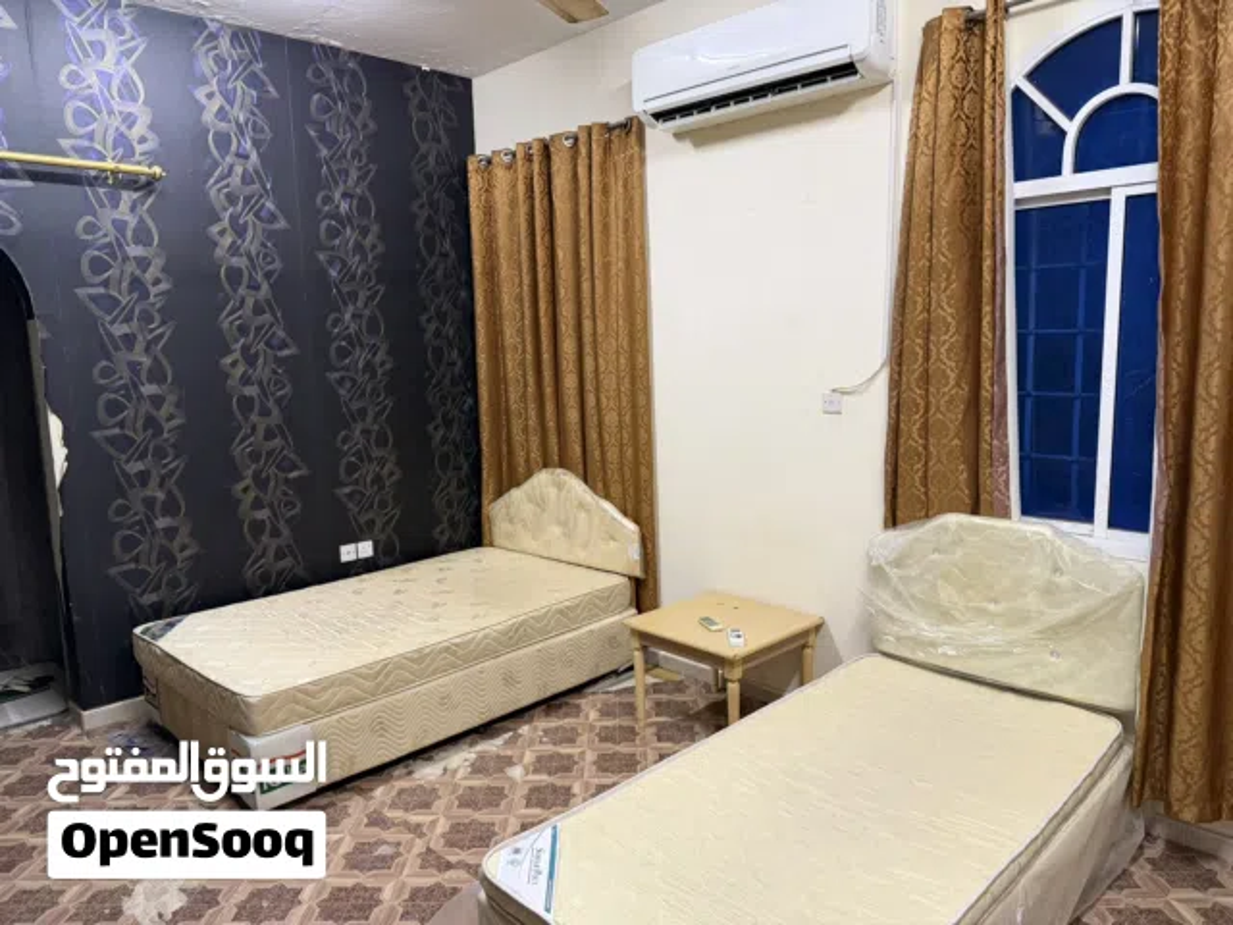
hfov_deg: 71.6
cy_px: 462
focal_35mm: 24
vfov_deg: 56.8
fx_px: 855
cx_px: 616
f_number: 1.78
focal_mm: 6.76
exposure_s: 1/50
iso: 400
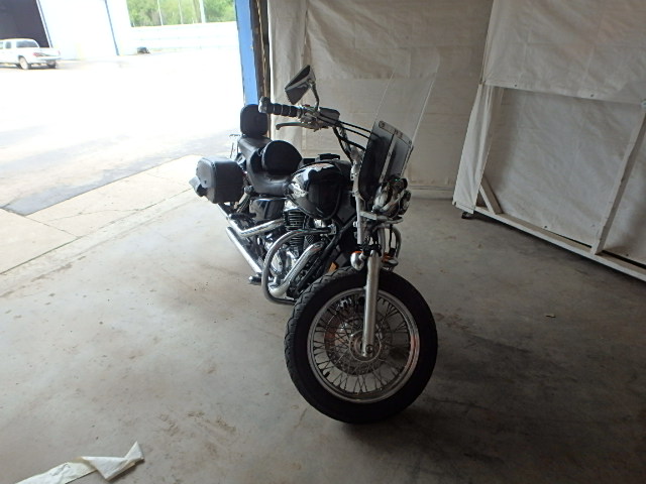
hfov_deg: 79.0
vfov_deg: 63.4
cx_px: 323
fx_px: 392
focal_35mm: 21
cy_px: 242
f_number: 3.5
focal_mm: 3.7
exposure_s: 1/200
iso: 125
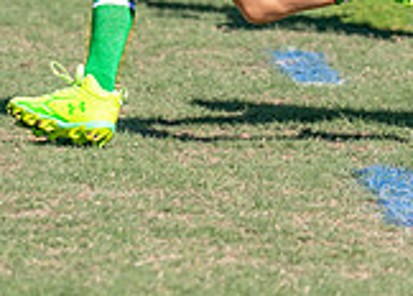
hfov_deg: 3.4
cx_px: 264
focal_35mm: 585
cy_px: -175
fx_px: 6868
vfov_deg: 2.5
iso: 200
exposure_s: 1/2500
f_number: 2.8
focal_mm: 146
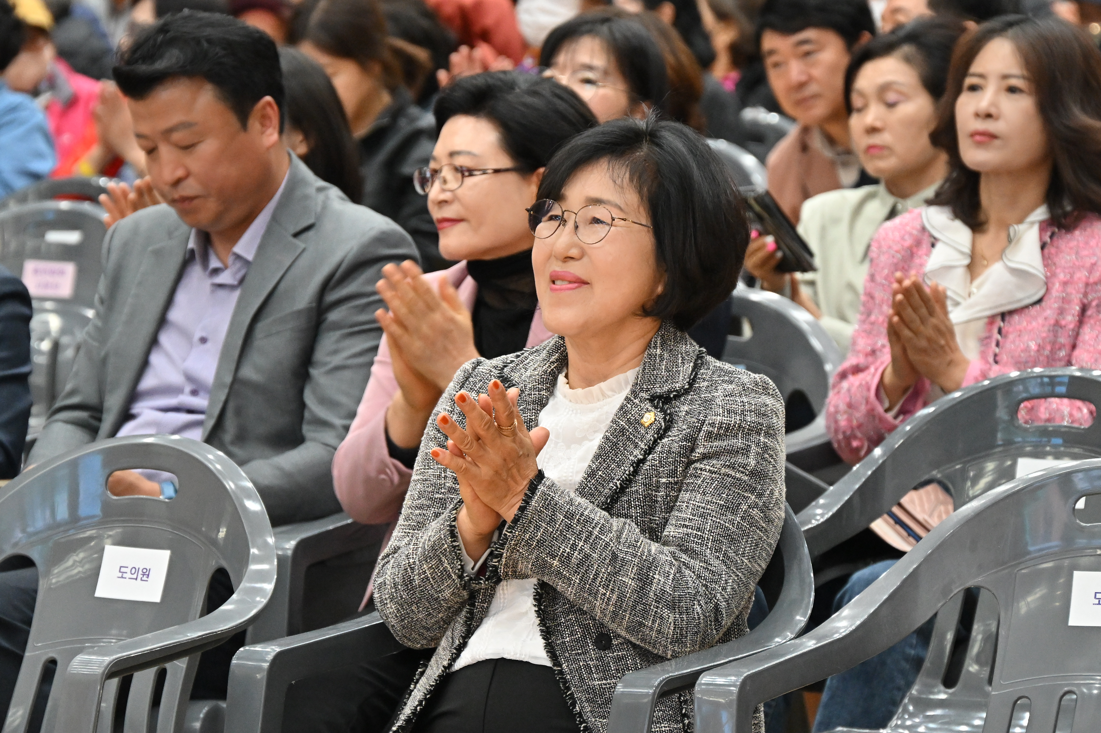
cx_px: 550
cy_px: 366
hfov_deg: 9.2
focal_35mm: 225
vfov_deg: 6.1
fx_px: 6879
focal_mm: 150
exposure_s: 1/250
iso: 3200
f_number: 6.3
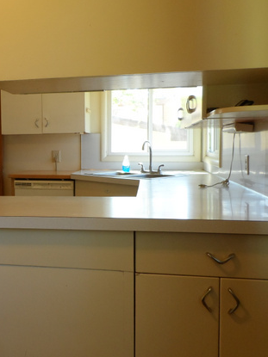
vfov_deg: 50.1
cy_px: 170
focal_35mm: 37
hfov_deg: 37.2
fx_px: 382
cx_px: 52
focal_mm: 4
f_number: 3.2
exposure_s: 1/30
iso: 120
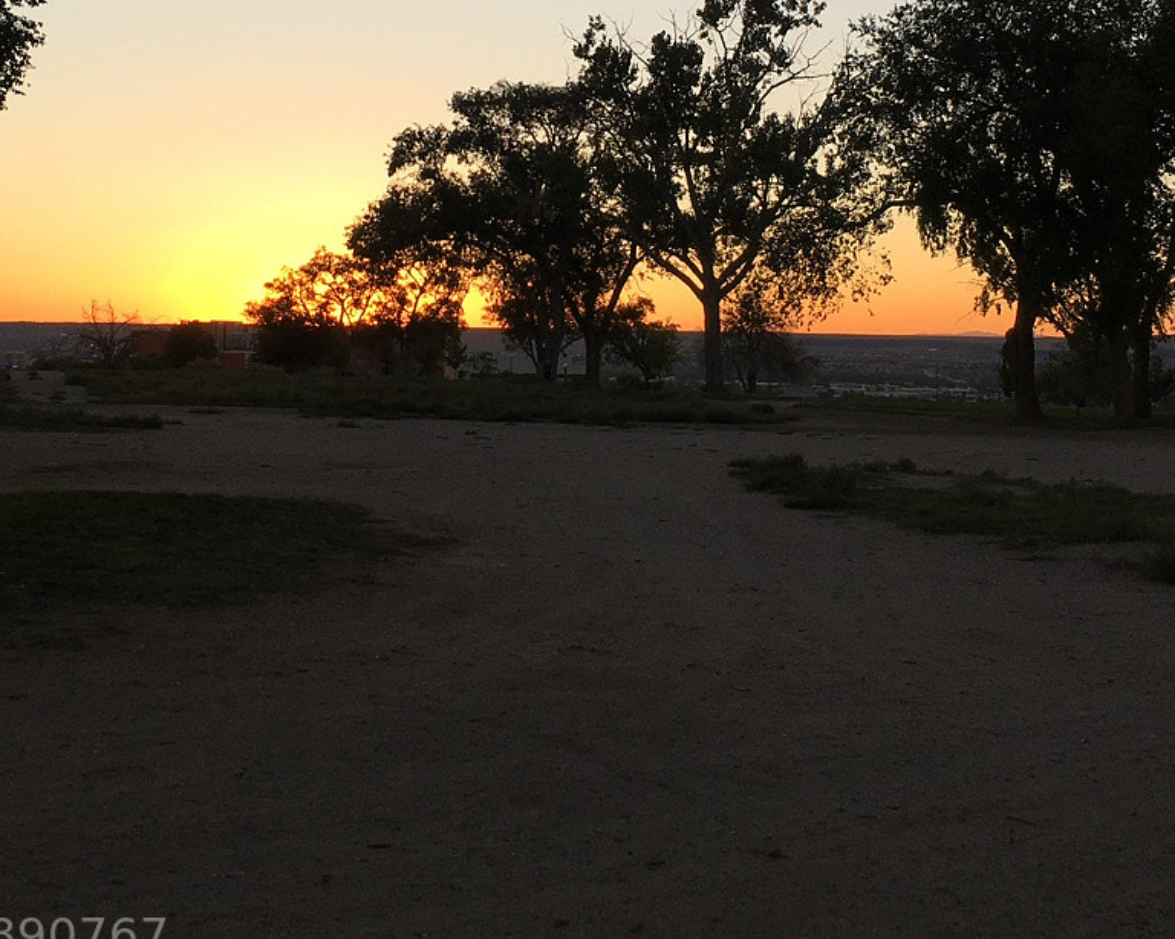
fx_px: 2051
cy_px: 138
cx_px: 591
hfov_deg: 32.0
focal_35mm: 59
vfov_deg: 25.2
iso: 25
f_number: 2.2
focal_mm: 4.15
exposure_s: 1/447
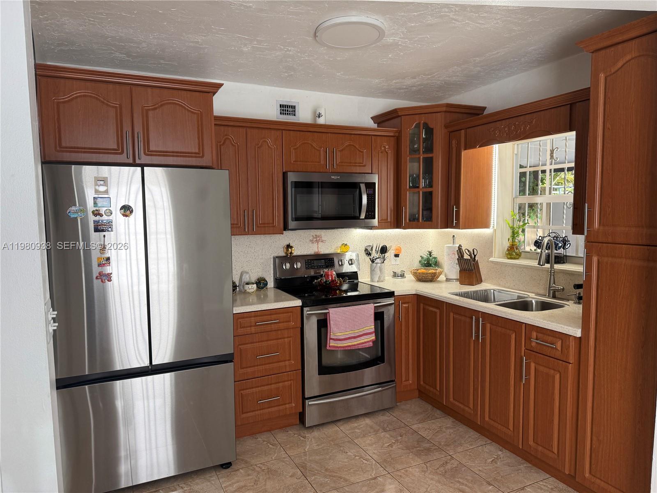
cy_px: 246
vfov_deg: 56.8
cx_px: 328
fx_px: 456
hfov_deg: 71.6
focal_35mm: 24
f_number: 1.78
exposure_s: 1/174
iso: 100
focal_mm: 6.76
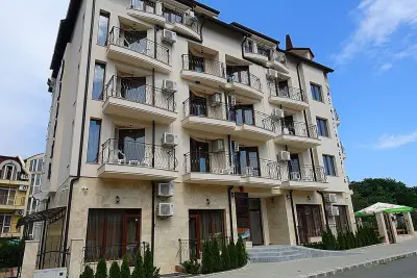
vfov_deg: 53.2
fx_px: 278
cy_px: 139
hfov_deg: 73.7
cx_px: 208
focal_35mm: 24
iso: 125
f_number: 5.6
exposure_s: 1/500
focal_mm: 8.8
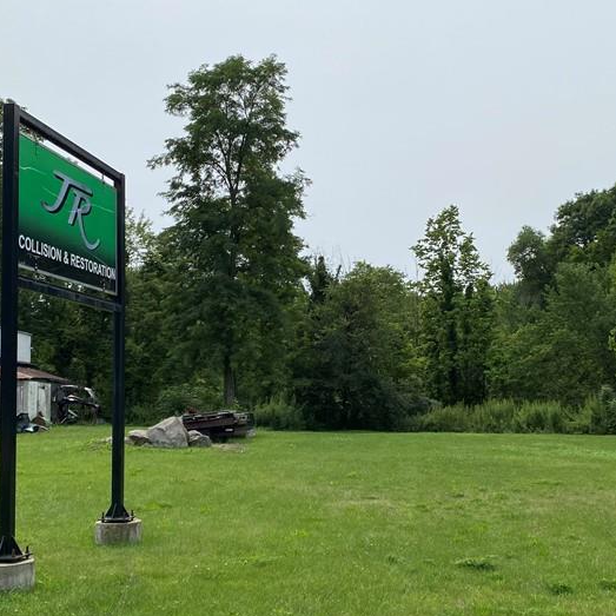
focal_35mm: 45
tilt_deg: +5.1
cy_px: 349
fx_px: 906
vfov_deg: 37.5
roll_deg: +0.1
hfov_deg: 37.6
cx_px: 313
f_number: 1.8
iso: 32
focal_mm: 4.25
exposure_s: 1/4808
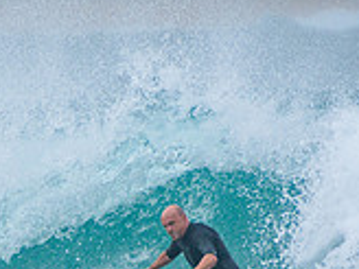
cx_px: 116
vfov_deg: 0.7
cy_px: 301
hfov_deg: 1.0
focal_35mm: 2046
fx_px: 21219
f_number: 5.6
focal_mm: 400
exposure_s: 1/2000
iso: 640
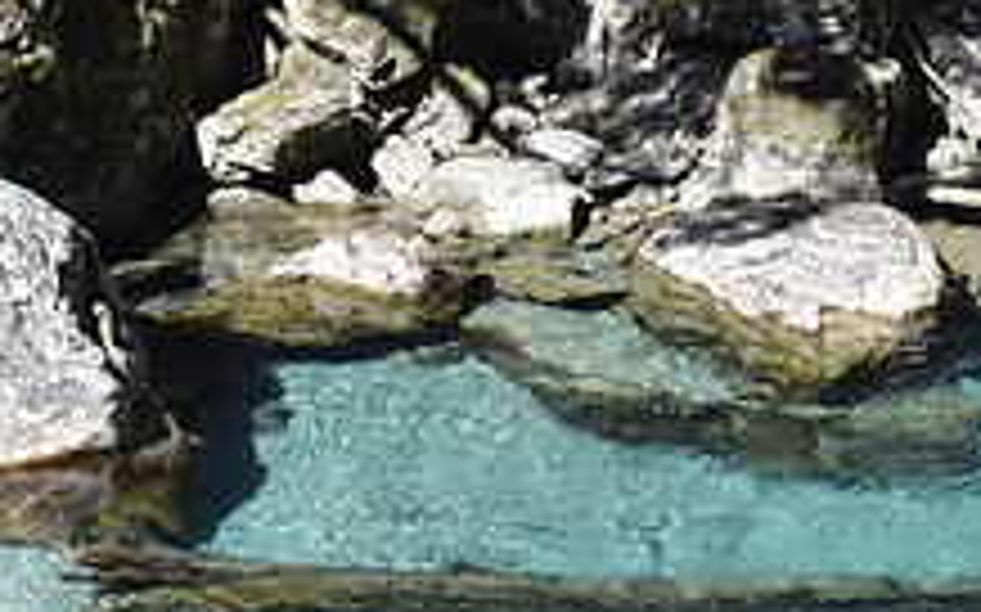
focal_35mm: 142
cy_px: 382
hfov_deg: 14.6
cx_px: 828
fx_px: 3804
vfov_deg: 9.2
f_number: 7.1
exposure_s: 1/200
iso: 200
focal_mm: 35
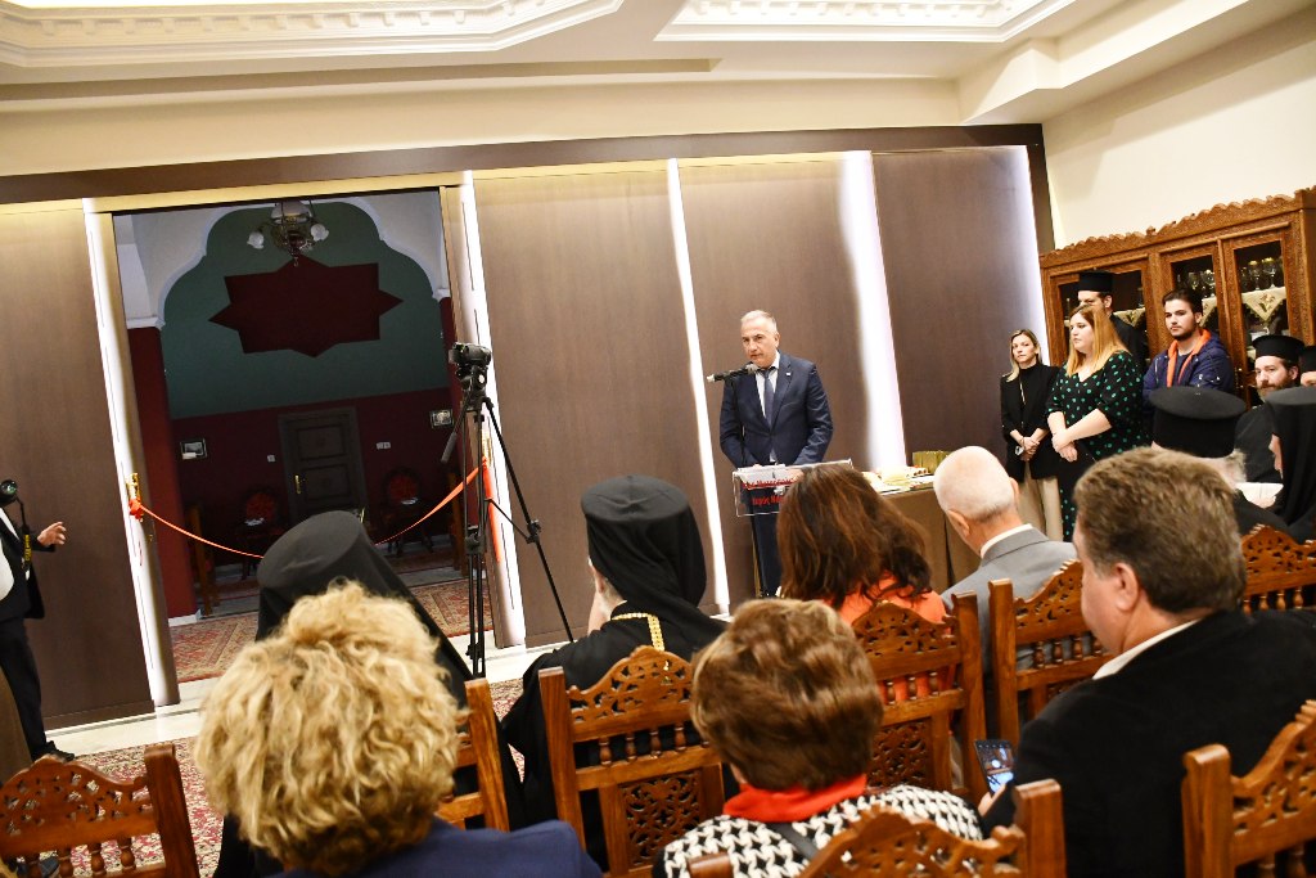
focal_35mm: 27
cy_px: 439
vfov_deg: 47.9
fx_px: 987
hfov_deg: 67.4
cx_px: 658
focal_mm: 18
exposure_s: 1/125
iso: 2800
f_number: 3.5
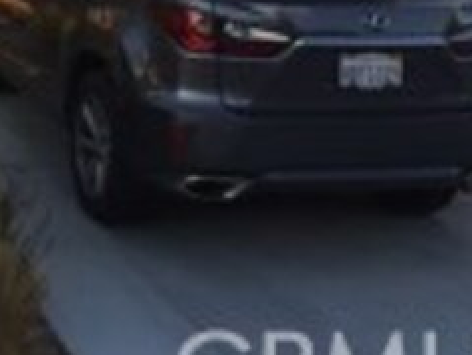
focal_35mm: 91
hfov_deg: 20.7
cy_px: -125
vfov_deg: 15.4
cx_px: -22
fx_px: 1242
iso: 32
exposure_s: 1/670
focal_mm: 4.15
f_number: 2.2
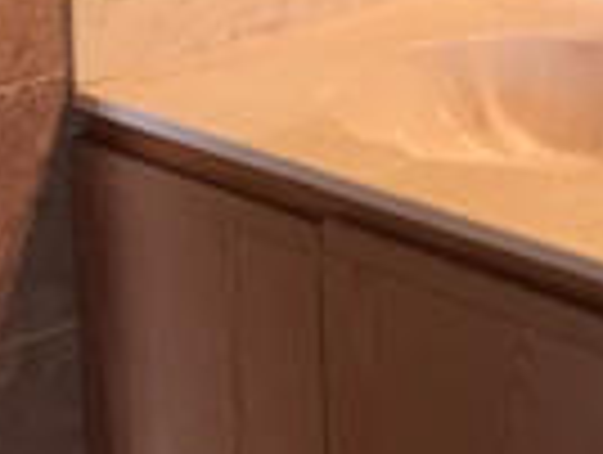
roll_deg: -1.1
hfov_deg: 13.2
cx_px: 1008
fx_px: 2408
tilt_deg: -10.8
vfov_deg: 10.3
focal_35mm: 138
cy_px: -319
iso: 40
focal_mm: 4.15
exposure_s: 1/30
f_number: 2.2
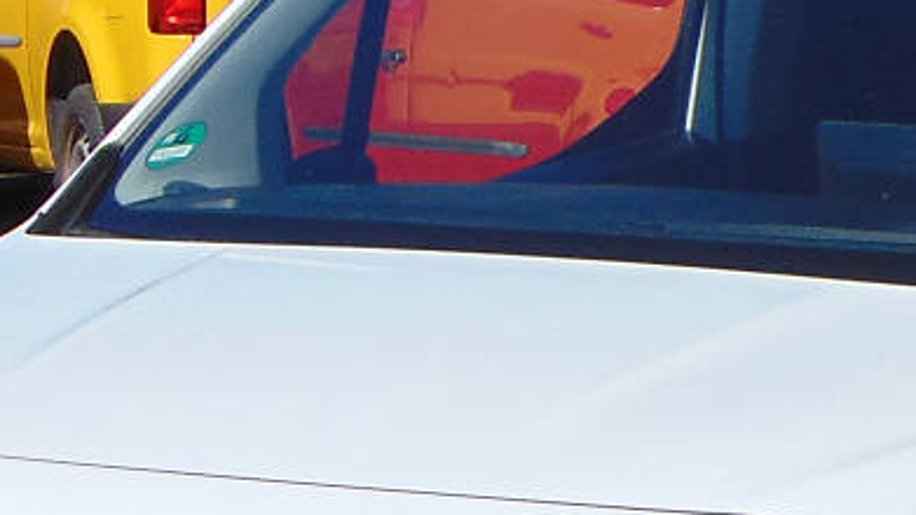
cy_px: 464
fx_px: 5417
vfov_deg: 5.4
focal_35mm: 223
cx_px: 1028
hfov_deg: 9.6
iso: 80
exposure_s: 1/250
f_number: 9
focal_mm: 9
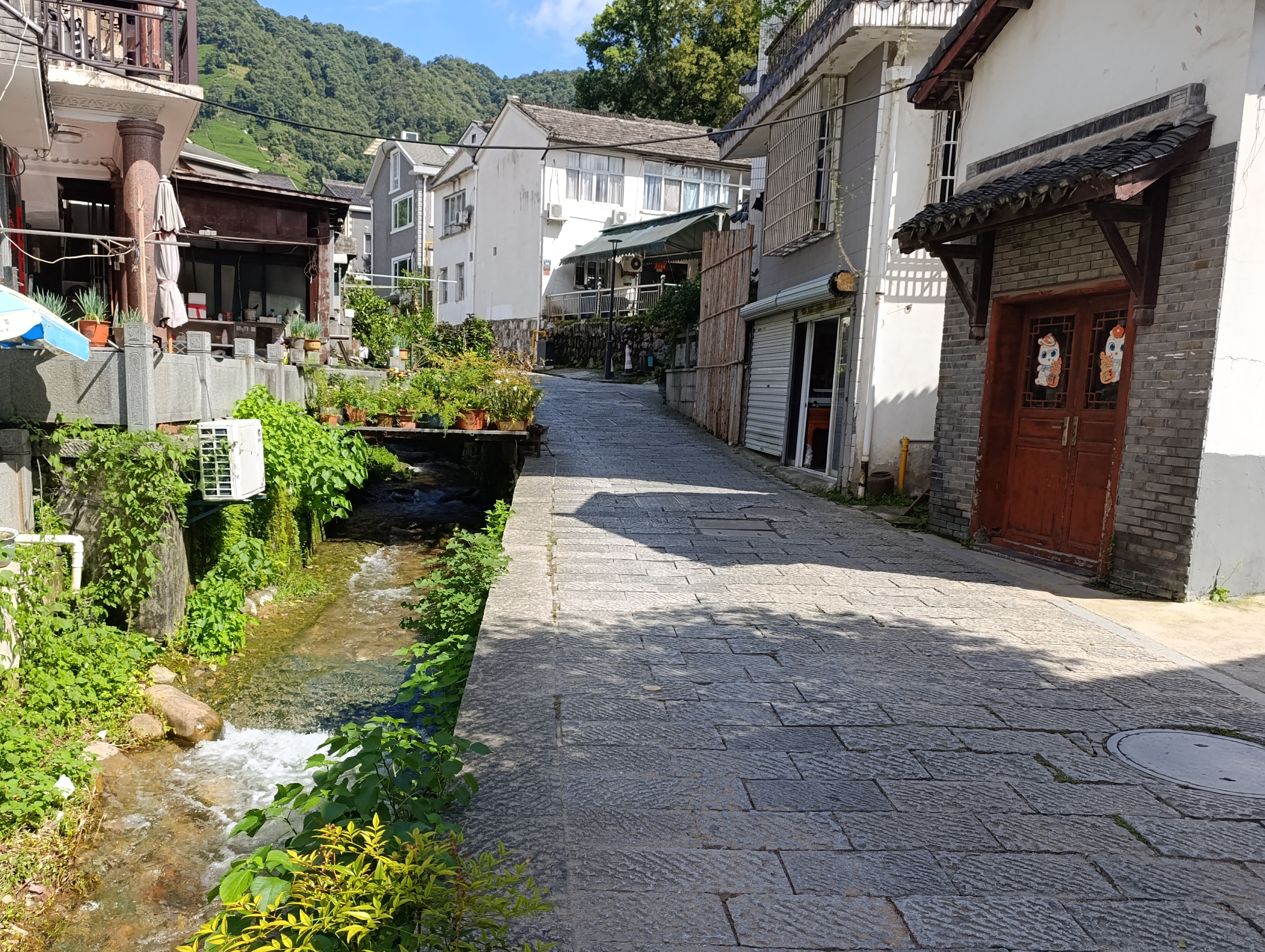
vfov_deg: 49.7
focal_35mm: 28
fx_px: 1025
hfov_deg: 63.0
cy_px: 548
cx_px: 530
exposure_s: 1/282
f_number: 1.6
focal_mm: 6.14
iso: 50
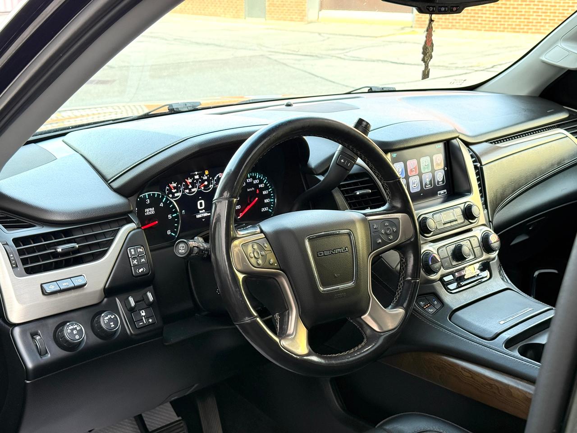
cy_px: 216
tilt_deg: -16.4
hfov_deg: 39.7
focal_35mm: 48
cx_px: 288
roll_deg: -0.3
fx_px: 800
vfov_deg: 30.3
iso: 200
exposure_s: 1/132
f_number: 1.78
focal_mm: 6.76
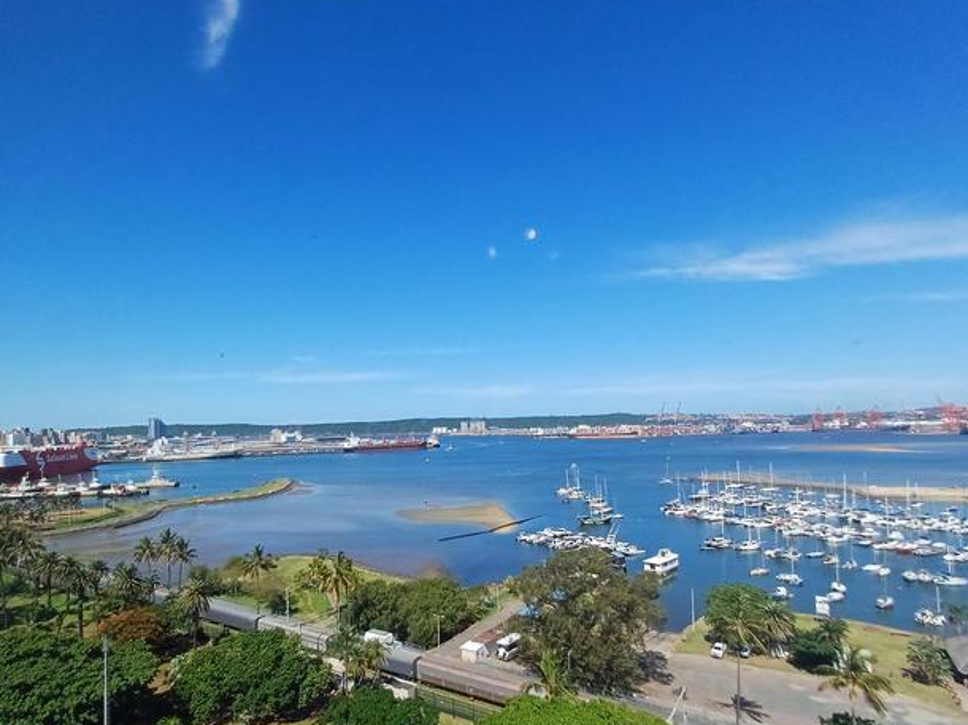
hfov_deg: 78.6
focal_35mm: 21
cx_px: 419
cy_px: 430
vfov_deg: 62.9
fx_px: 587
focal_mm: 1.64
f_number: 2.2
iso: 40
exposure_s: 1/1056
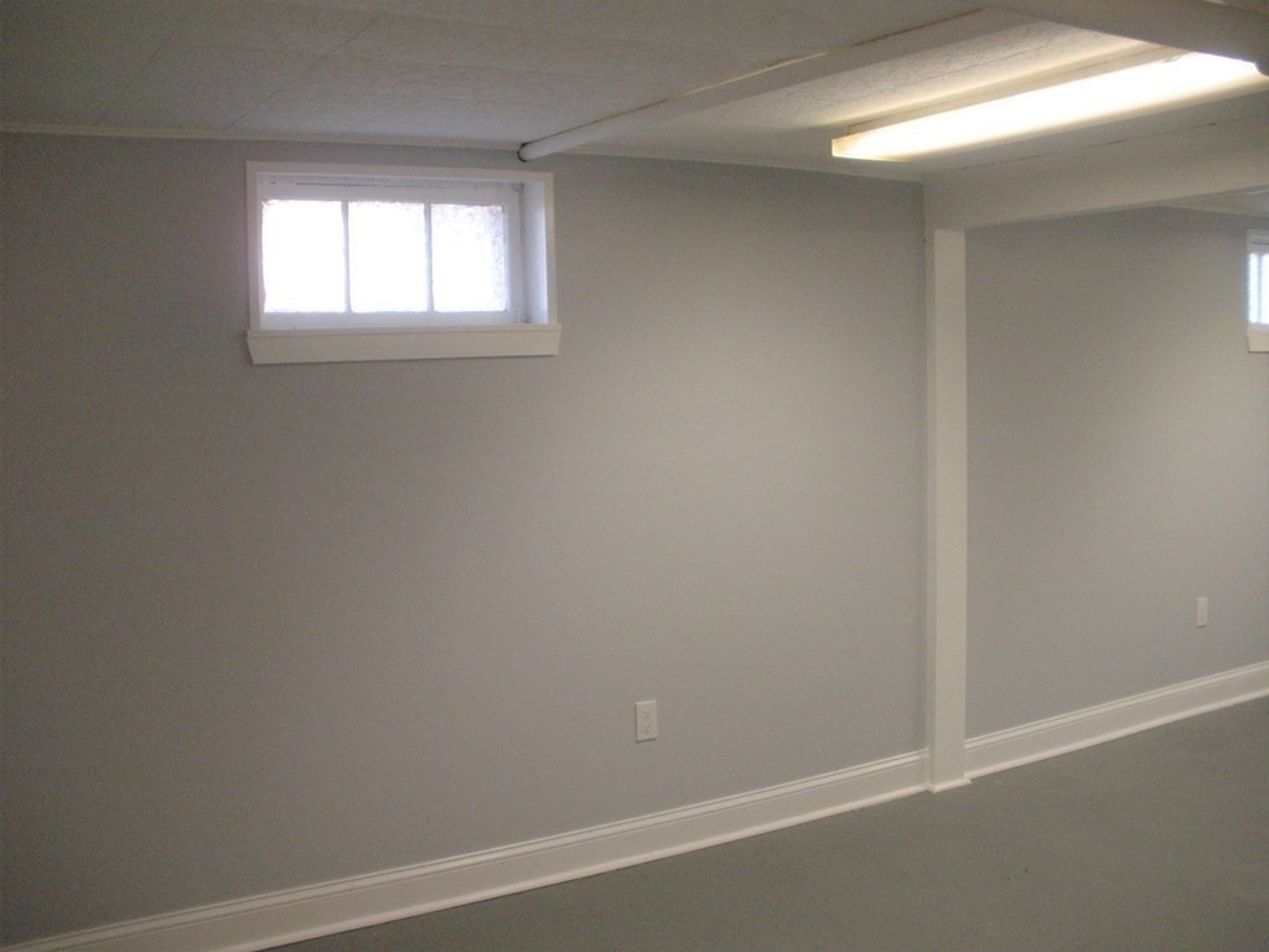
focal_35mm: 36
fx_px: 1320
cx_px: 634
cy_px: 476
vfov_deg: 39.7
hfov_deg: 51.4
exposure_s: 1/33.6
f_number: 3.5
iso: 400
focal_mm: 6.3
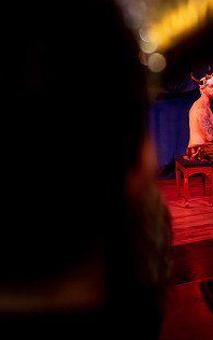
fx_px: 658
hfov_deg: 18.4
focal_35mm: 71
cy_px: 152
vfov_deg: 28.9
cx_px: 109
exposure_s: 1/80
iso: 2500
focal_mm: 38
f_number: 2.8
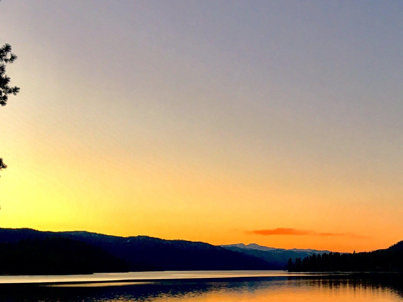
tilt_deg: +10.6
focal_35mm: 55
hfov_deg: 33.9
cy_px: 173
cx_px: 324
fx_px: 640
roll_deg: -0.9
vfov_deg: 26.5
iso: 32
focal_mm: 4.15
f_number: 2.2
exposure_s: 1/30
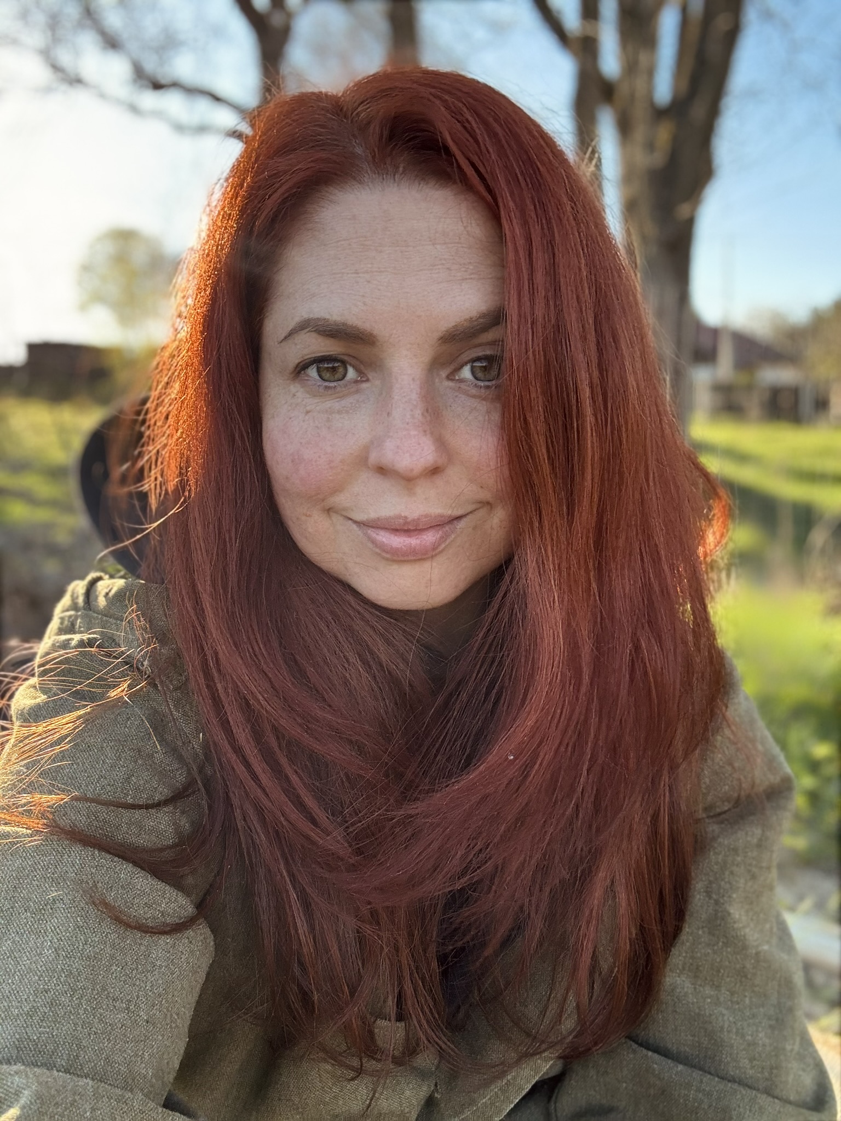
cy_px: 560
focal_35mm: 30
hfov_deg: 46.8
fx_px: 972
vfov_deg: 60.0
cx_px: 420
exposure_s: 1/122
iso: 25
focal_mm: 2.69
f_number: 1.9
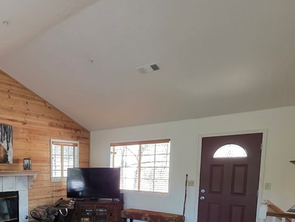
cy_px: 194
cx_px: 57
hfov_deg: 58.3
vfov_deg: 45.7
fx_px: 239
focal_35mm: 28
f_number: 1.9
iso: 320
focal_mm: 2.2
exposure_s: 1/100
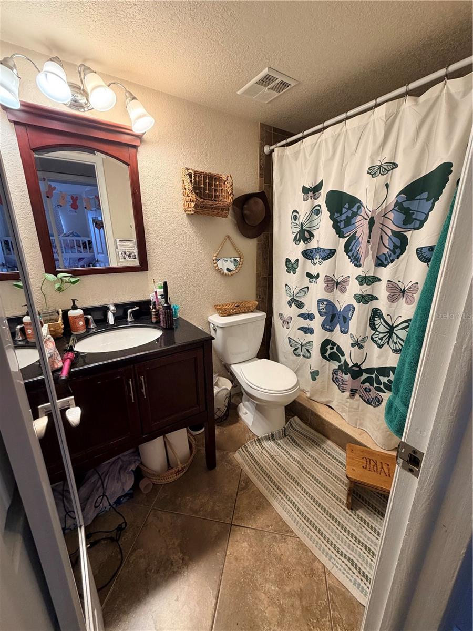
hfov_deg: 85.7
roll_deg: +0.3
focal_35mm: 14
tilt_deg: -16.7
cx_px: 236
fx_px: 255
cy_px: 316
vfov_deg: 102.1
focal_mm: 2.22
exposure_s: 1/60
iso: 200
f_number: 2.2
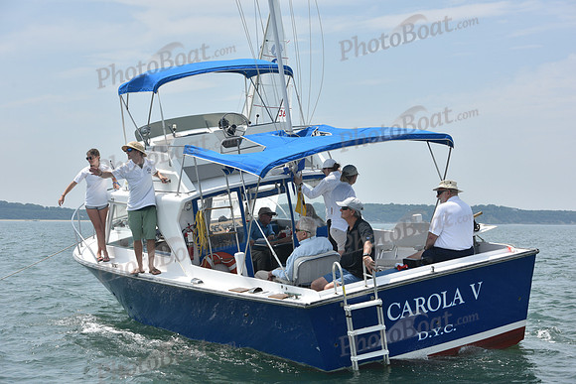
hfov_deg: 28.8
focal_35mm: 70
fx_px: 1120
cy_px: 192
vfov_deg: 19.5
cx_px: 288
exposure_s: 1/1000
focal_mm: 70
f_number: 9
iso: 250
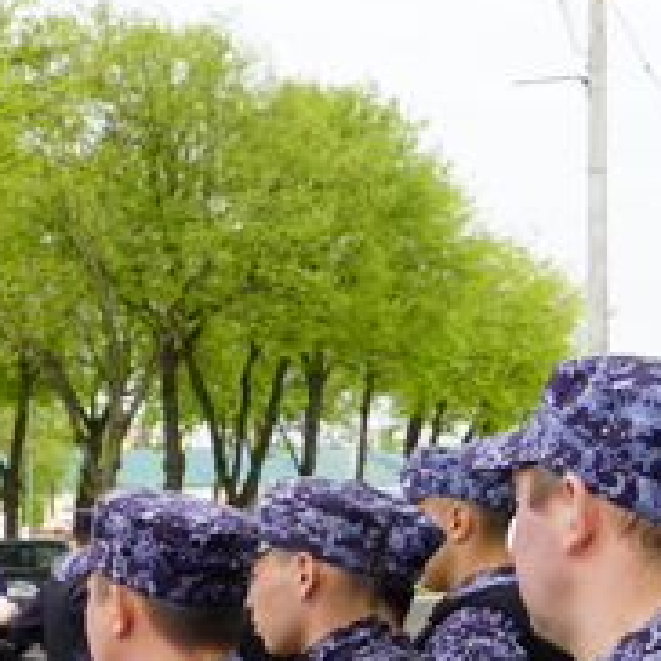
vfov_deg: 14.2
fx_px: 2609
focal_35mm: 121
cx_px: -196
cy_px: 679
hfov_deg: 13.9
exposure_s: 1/160
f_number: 5
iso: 100
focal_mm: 23
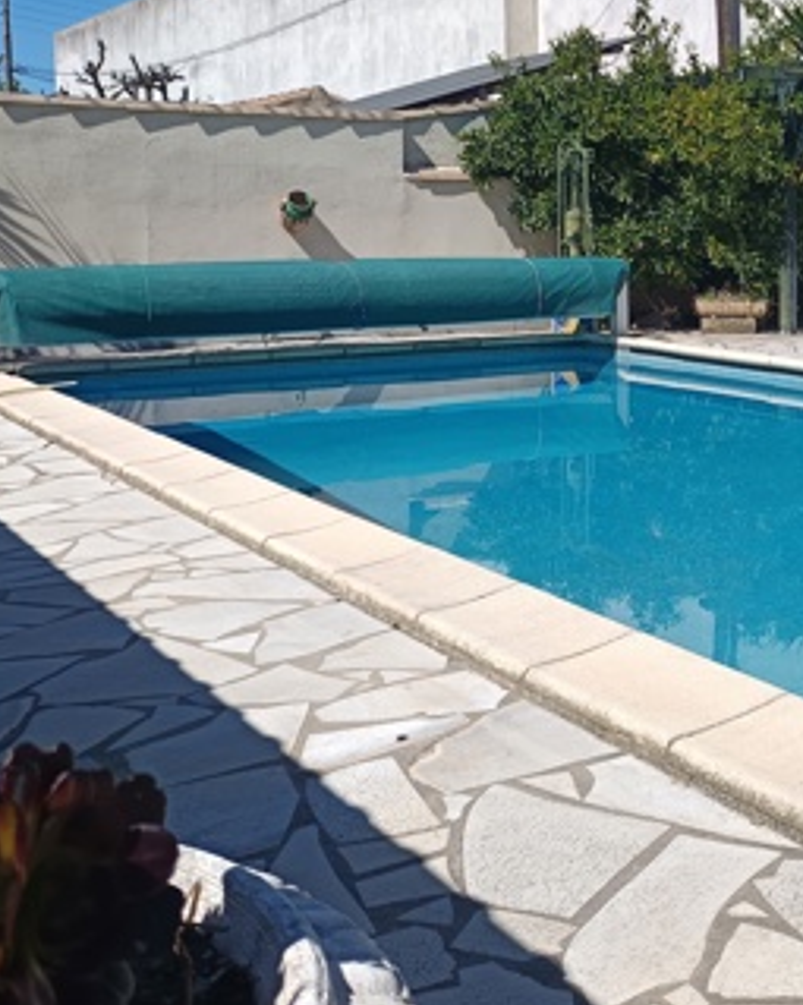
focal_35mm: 47
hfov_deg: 30.2
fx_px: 1397
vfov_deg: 39.1
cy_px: 328
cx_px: 772
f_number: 1.7
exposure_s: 1/843
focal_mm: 5.31
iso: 51
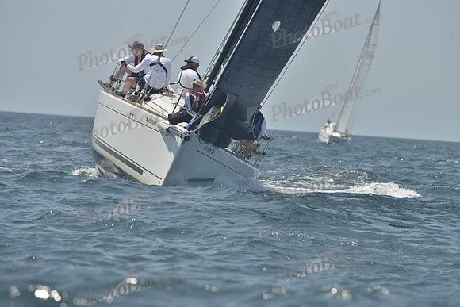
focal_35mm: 240
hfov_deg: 8.6
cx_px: 230
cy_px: 154
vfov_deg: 5.7
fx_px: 3067
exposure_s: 1/800
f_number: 10
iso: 280
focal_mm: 240
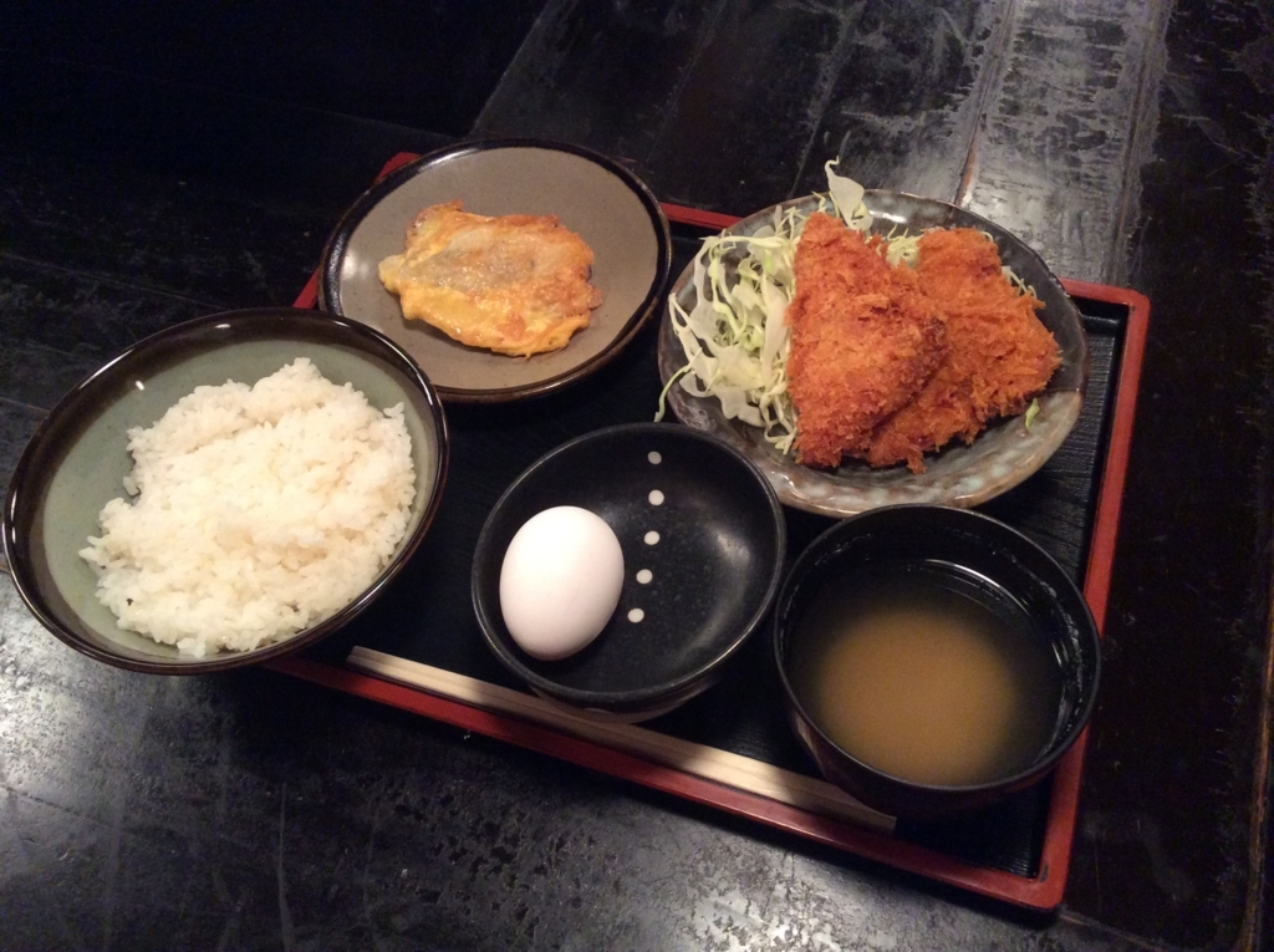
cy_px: 476
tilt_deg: -56.2
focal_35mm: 32
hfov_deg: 56.9
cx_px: 637
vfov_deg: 44.1
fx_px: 1176
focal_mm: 3.3
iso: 250
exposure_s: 1/24
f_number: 2.4
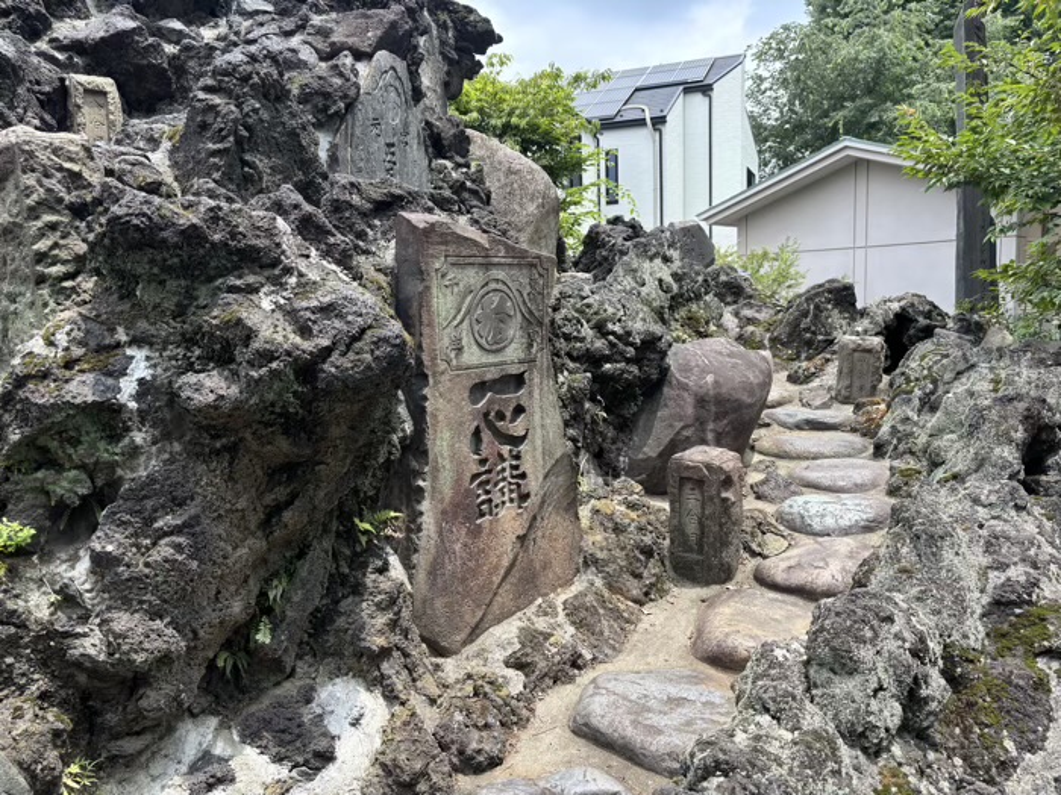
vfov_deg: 53.1
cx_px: 530
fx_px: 797
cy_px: 398
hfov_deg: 67.3
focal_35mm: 26
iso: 50
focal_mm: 5.96
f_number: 1.6
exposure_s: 1/935
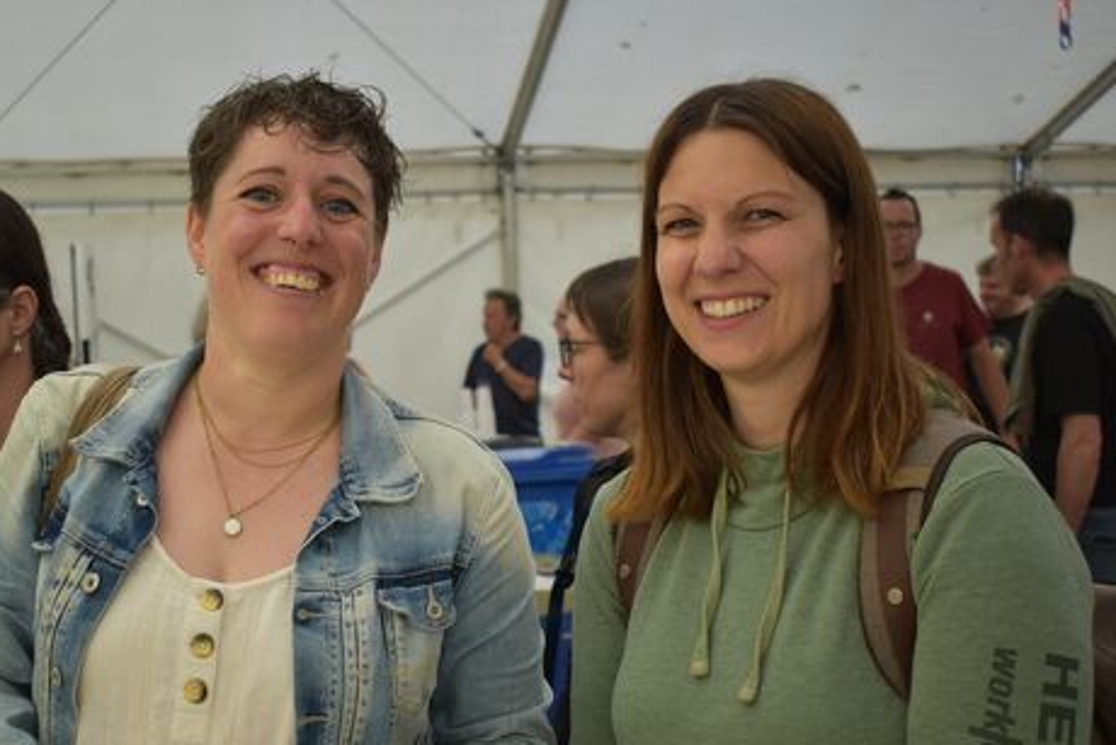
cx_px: 490
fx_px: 1693
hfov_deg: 36.4
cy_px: 425
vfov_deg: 24.8
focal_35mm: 55
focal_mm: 31
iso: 400
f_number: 4.2
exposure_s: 1/60
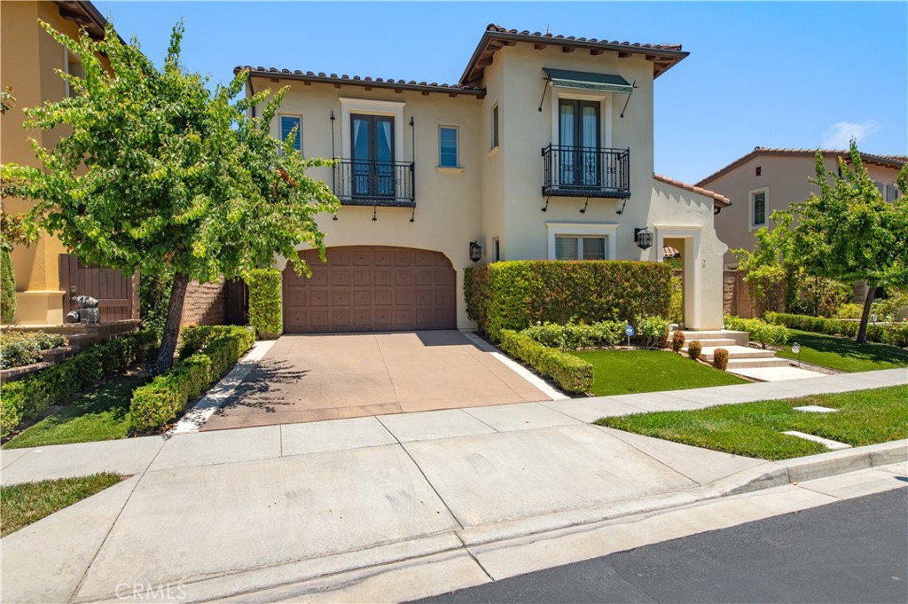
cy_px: 302
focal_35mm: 20
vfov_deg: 61.8
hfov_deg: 84.0
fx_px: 504
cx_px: 454
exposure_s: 1/200
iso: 100
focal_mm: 20
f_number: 13
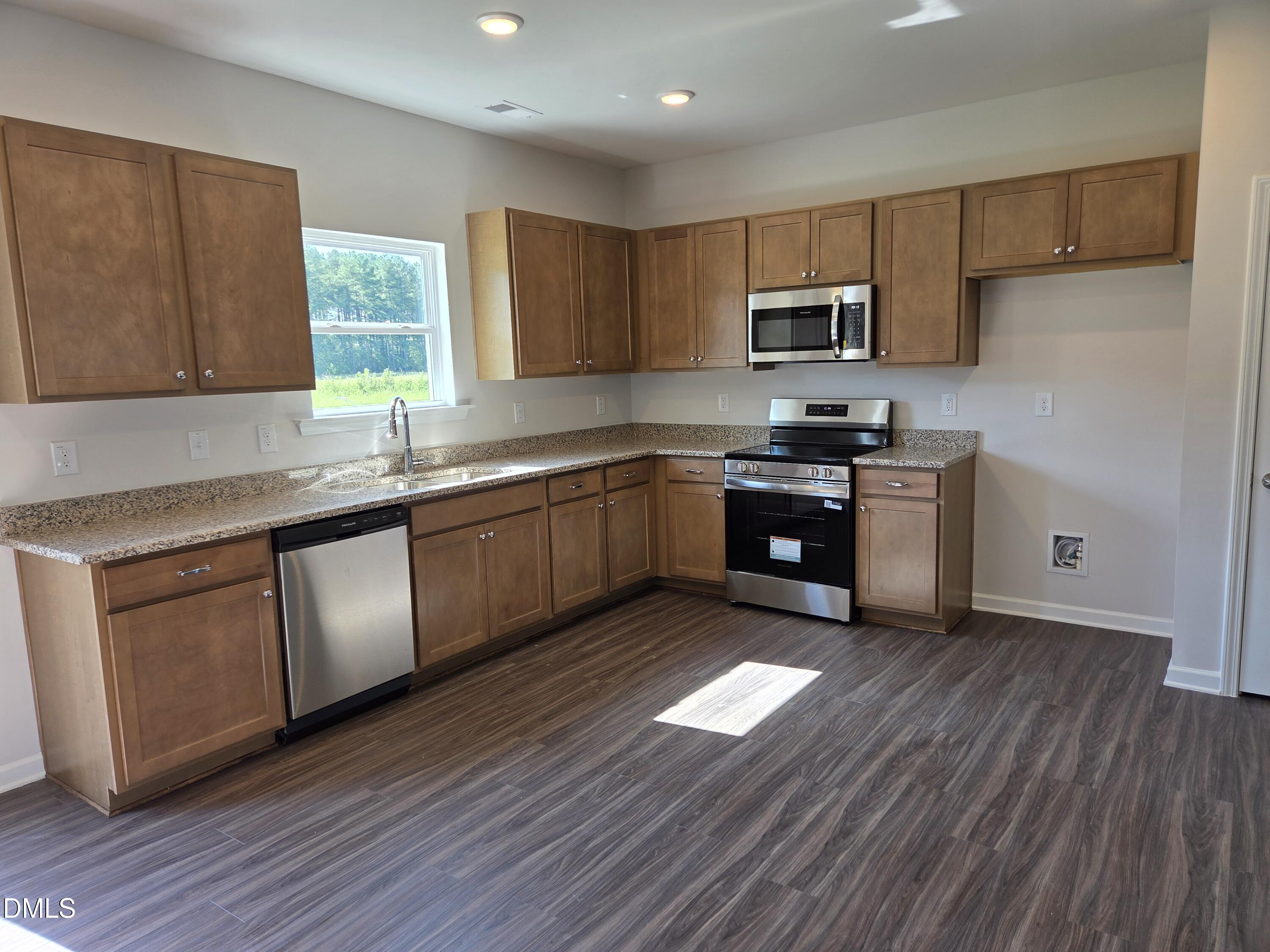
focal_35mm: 23
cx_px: 635
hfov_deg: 73.9
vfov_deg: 58.9
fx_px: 844
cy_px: 476
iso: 50
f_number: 1.8
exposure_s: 1/120
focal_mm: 5.4
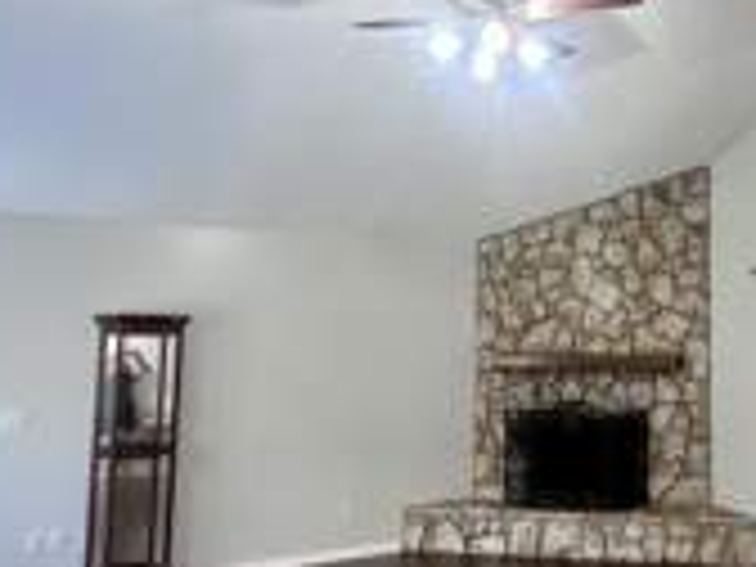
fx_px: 874
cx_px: 662
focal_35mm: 40
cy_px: 254
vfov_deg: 35.9
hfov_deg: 43.3
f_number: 2.2
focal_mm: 2.22
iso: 250
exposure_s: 1/60
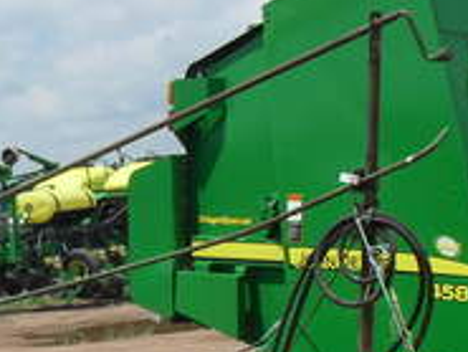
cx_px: -8
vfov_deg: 14.1
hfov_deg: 18.5
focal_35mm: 103
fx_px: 1393
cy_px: 375
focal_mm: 6.3
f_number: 8.4
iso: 100
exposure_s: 1/250
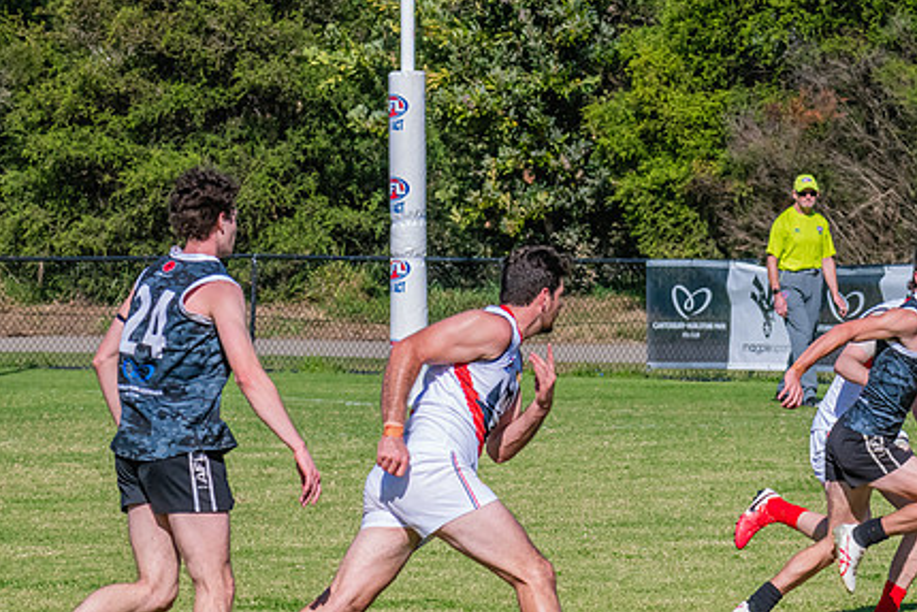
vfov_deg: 3.4
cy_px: 300
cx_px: 663
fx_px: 10166
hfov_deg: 5.2
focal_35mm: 399
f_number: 16
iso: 1600
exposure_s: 1/1600
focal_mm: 240
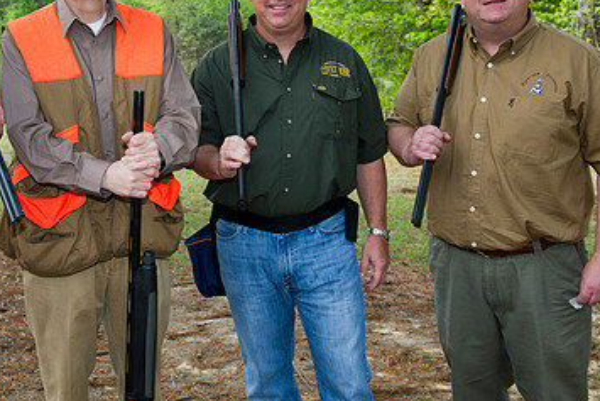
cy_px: 132
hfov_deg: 32.0
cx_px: 174
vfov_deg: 21.8
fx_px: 1034
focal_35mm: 62
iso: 400
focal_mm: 38
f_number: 7.1
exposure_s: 1/200
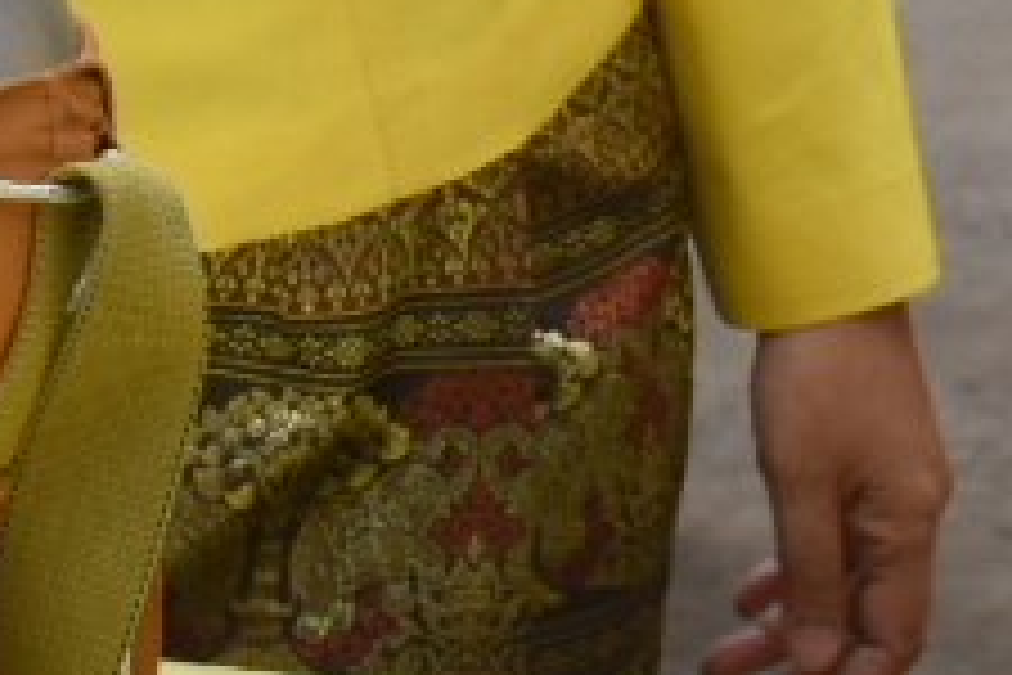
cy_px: -1004
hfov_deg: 5.5
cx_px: 522
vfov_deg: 3.6
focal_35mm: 378
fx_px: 10614
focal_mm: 35
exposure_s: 1/160
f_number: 6.3
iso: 400
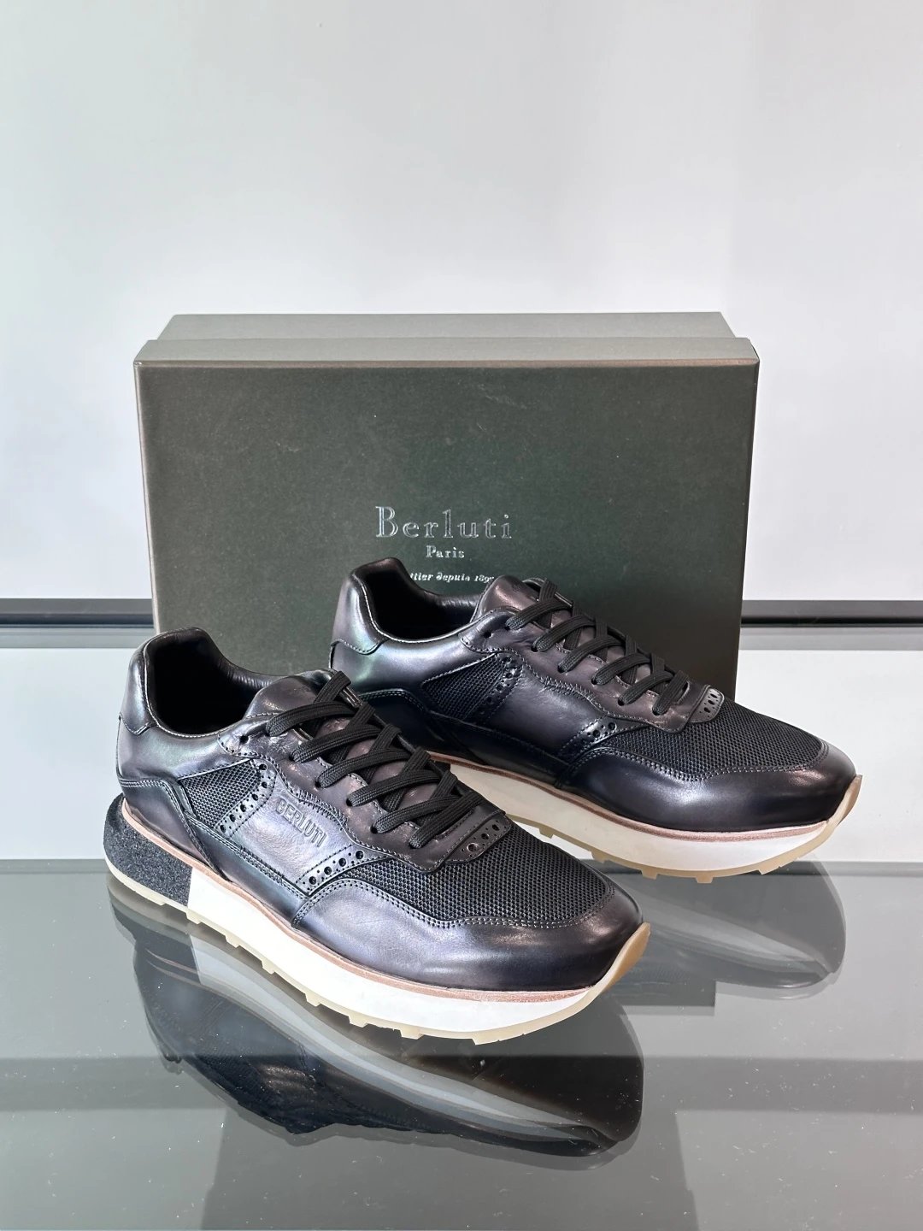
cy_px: 616
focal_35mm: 48
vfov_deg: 39.7
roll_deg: -0.7
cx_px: 462
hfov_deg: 30.3
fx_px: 1706
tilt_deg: -24.7
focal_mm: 6.86
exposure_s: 1/60
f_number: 1.78
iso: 125
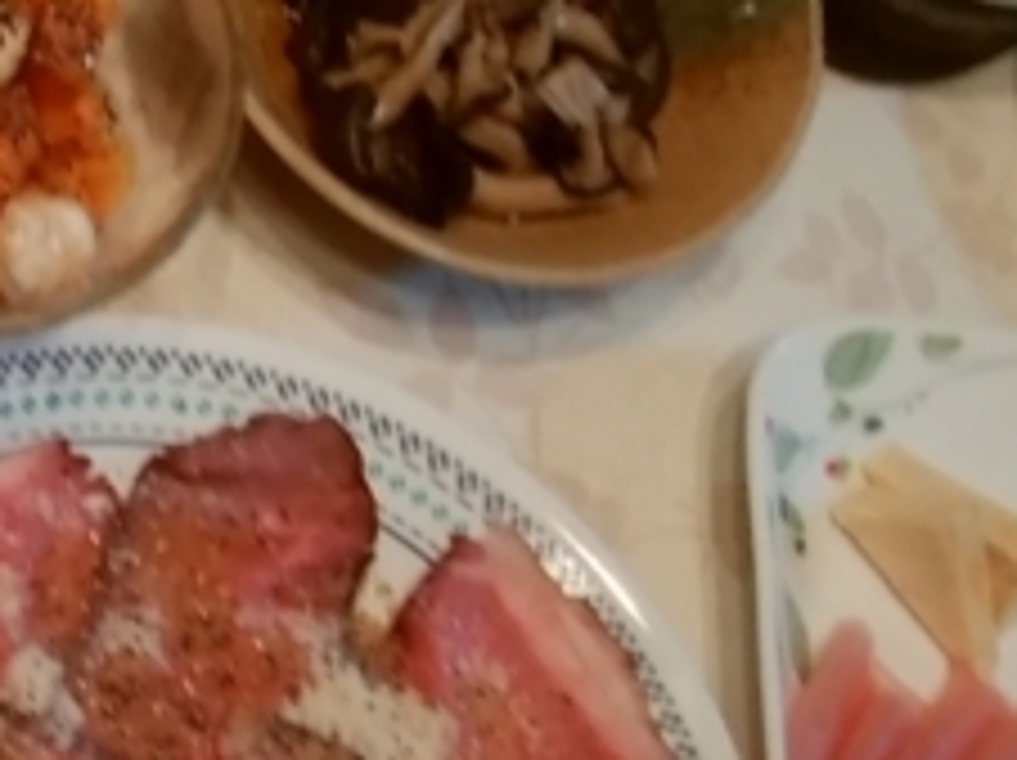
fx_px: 2289
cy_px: 405
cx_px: -662
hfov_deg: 20.1
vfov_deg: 18.9
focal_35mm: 78
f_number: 2
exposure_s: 1/25
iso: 100
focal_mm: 3
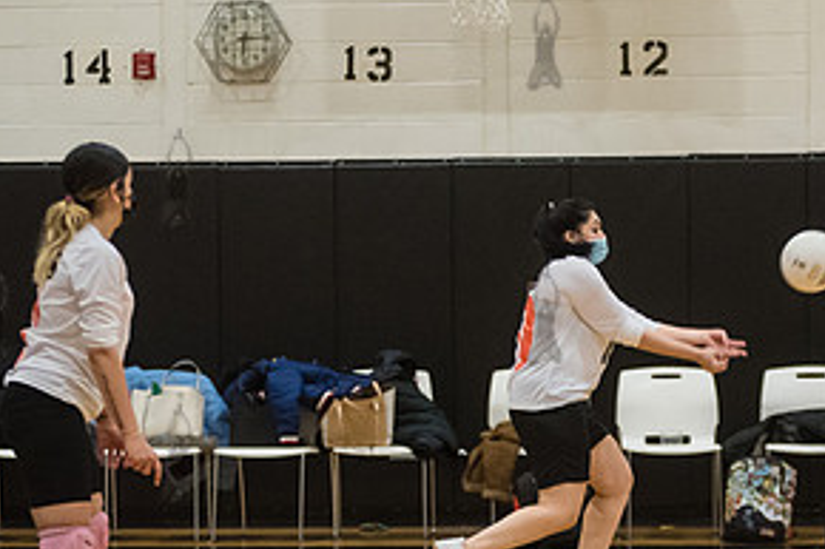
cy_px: 314
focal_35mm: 160
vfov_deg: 8.6
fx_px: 3664
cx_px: 543
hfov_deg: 12.8
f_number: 3.2
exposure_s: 1/400
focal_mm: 80
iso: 5000
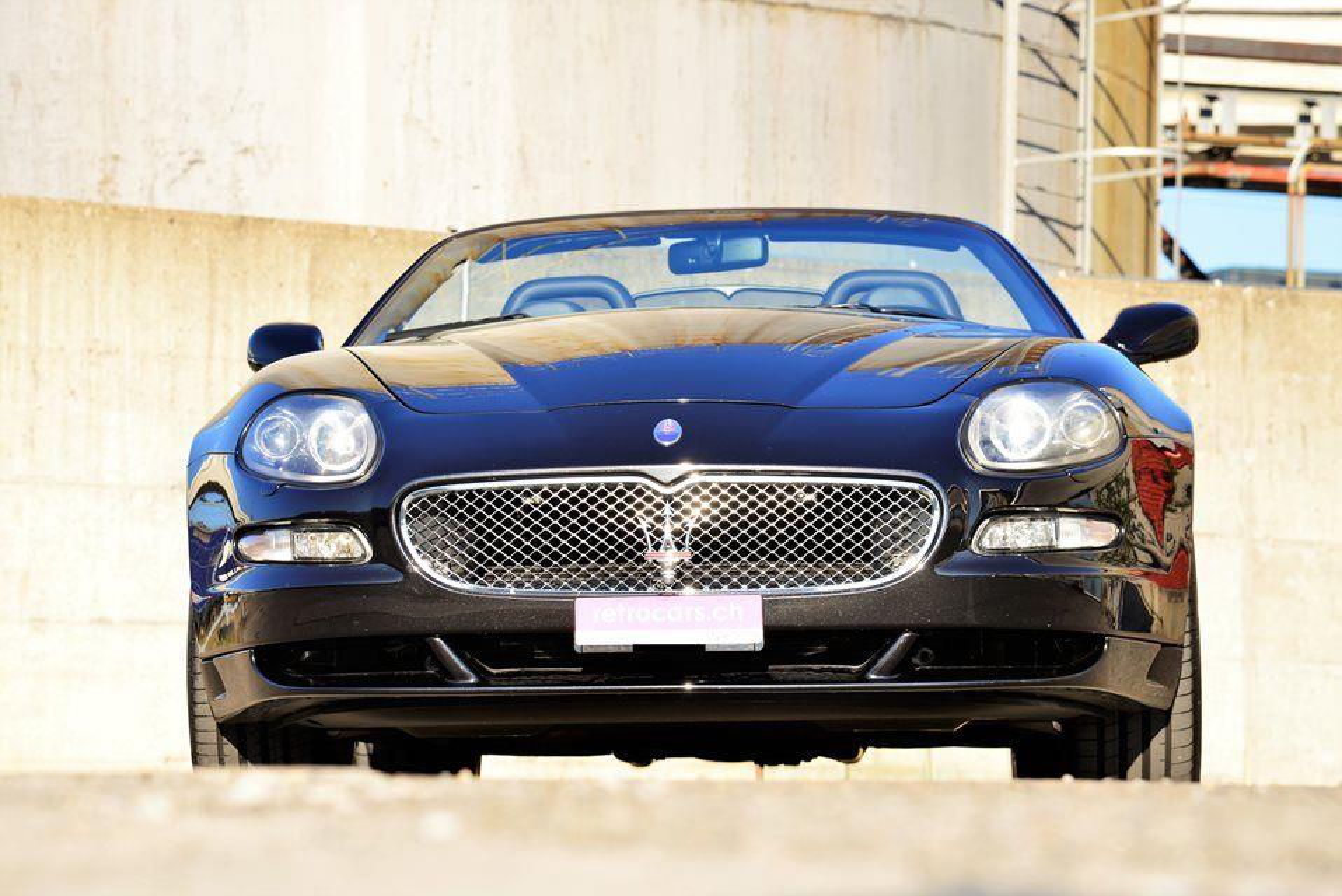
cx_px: 671
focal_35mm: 120
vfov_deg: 11.4
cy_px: 448
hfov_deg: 17.1
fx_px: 4476
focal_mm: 120
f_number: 9
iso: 250
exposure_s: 1/200
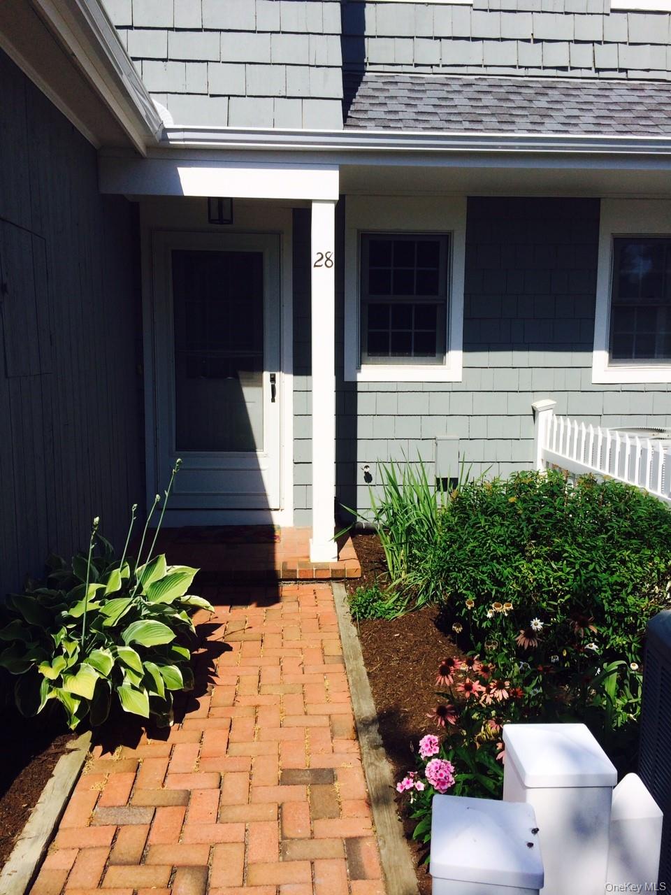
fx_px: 775
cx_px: 336
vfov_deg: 60.0
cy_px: 448
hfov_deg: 46.8
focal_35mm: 30
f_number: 2.2
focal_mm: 4.12
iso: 40
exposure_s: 1/3165
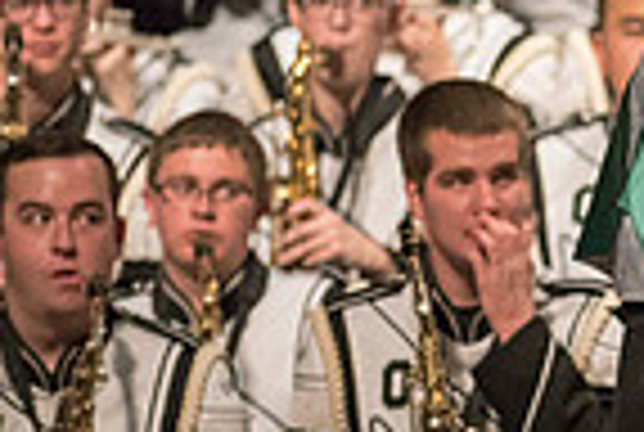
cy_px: 304
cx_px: 1225
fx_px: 21780
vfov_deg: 1.1
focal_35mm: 1215
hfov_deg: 1.7
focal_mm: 300
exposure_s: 1/500
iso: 4000
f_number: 2.8
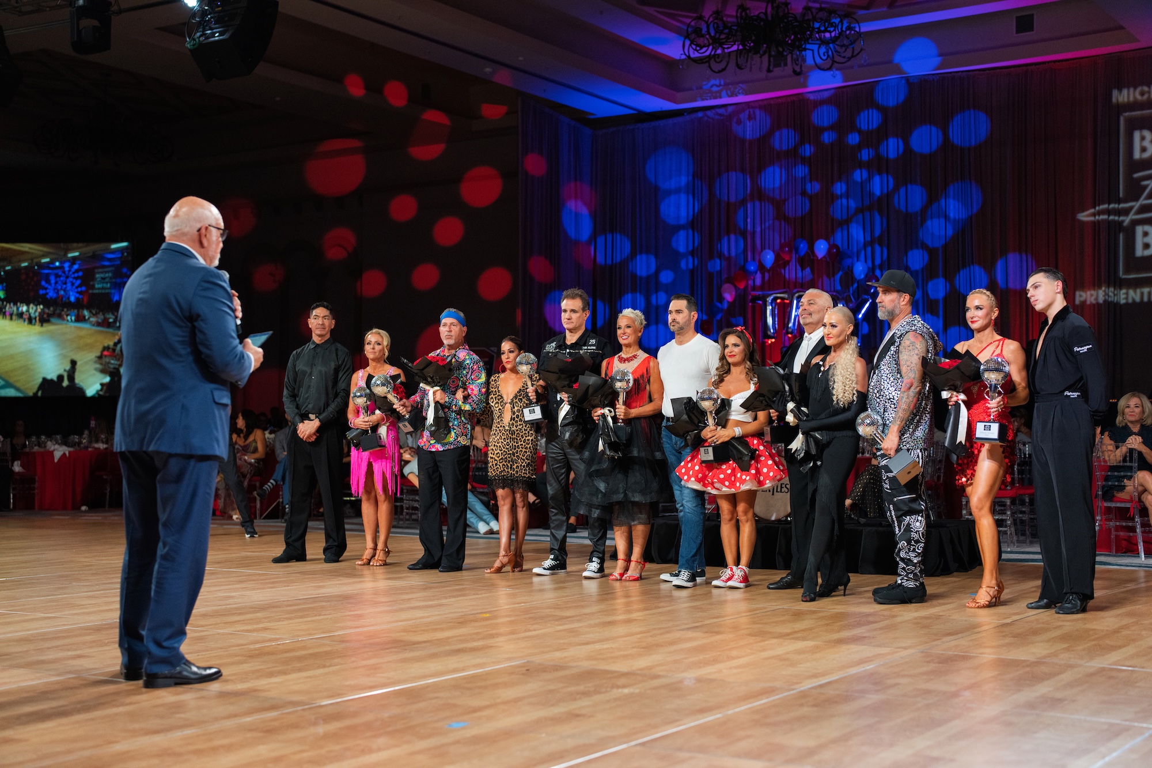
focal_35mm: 50
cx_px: 576
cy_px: 384
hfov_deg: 39.6
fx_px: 1600
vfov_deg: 27.0
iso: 1250
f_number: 2.2
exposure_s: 1/250
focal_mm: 50
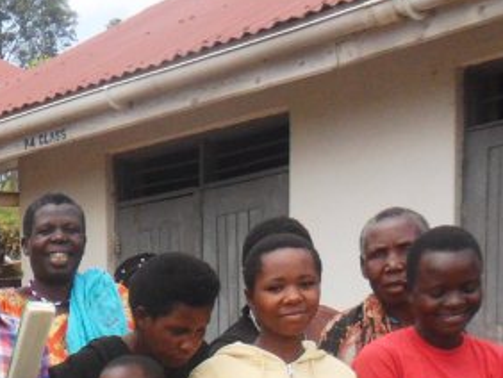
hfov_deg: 17.8
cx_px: -264
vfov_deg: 13.7
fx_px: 1425
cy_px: 660
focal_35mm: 98
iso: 80
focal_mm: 4.9
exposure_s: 1/500
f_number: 3.5
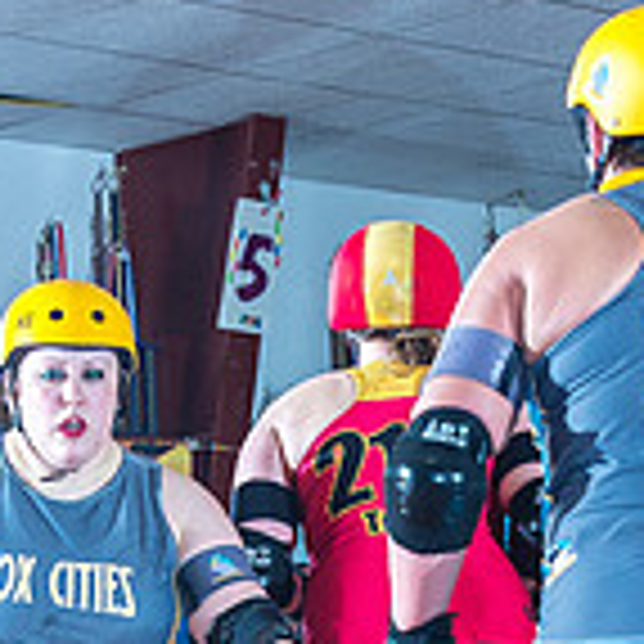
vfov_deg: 5.3
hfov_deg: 5.3
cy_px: 840
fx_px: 6904
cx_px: 342
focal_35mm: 328
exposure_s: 1/160
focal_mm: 95
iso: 800
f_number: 7.1
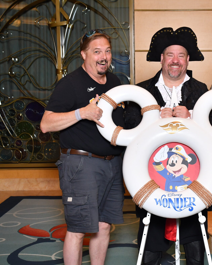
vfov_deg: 25.7
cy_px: 132
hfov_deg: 20.4
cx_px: 175
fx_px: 580
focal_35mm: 74
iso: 800
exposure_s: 1/125
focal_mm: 35
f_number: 5.6
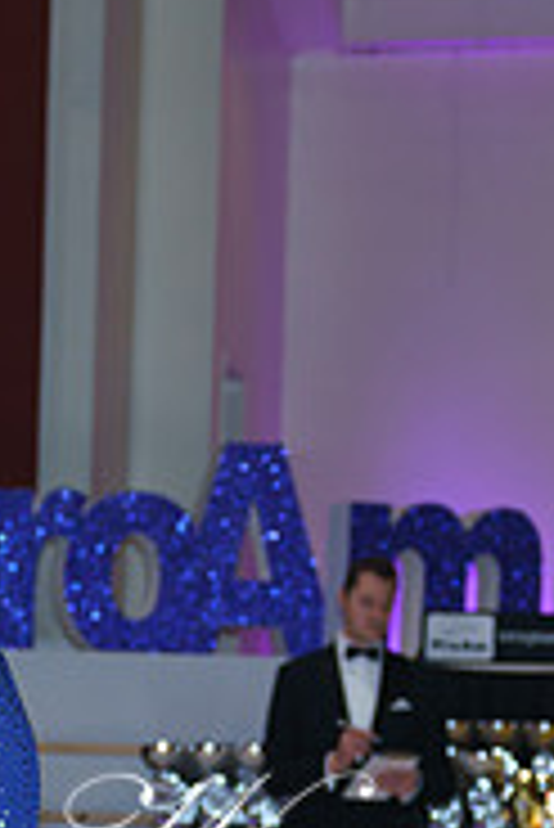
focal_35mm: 173
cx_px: -174
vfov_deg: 11.7
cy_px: 950
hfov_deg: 7.9
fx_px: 3986
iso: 400
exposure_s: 1/200
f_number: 2.8
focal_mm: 46
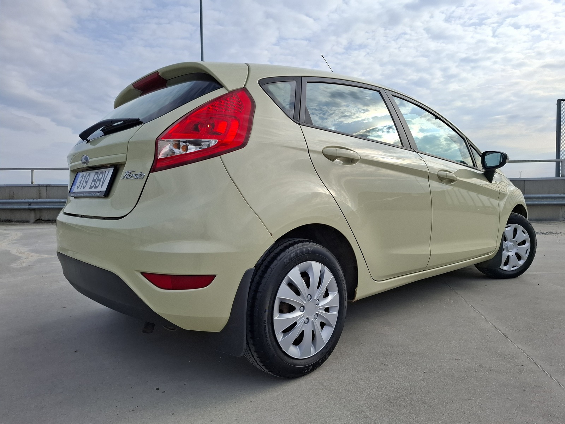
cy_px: 212
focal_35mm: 23
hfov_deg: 73.9
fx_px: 375
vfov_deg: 58.9
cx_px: 282
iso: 50
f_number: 1.8
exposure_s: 1/2217
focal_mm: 5.54
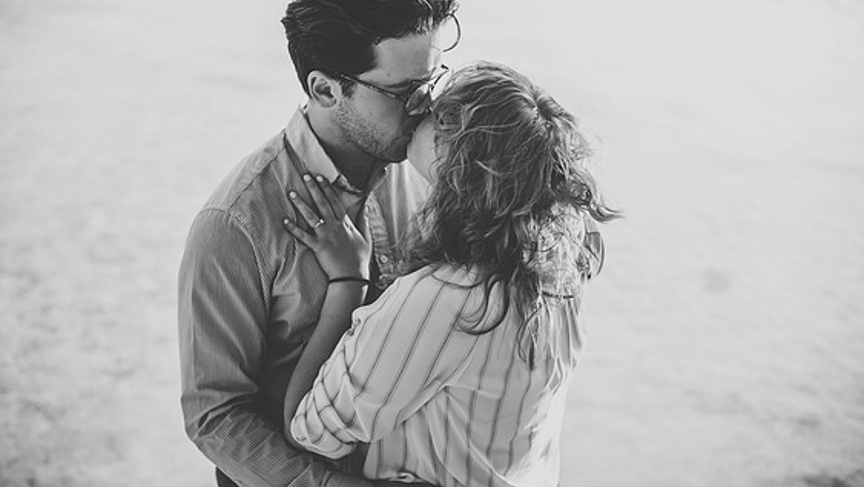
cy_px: 210
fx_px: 1237
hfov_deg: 38.5
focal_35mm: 54
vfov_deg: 22.2
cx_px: 422
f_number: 2.8
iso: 100
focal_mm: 50
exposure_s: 1/1000
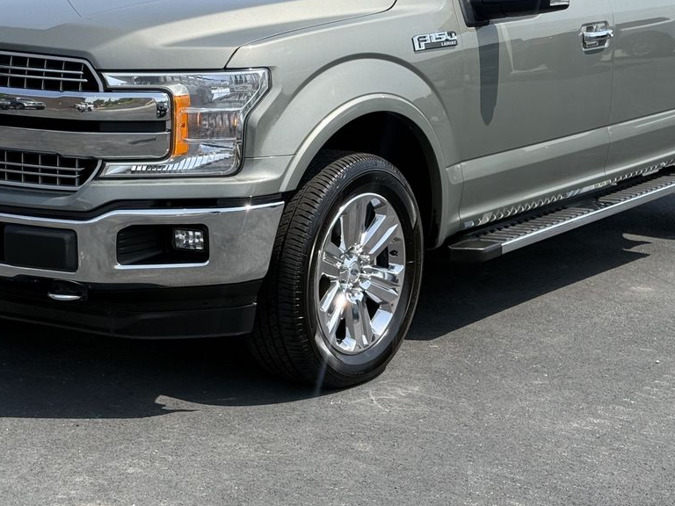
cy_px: 121
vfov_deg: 18.3
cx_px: 329
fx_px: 1560
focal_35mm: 80
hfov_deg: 24.4
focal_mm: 6.76
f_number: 1.78
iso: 64
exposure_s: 1/3096
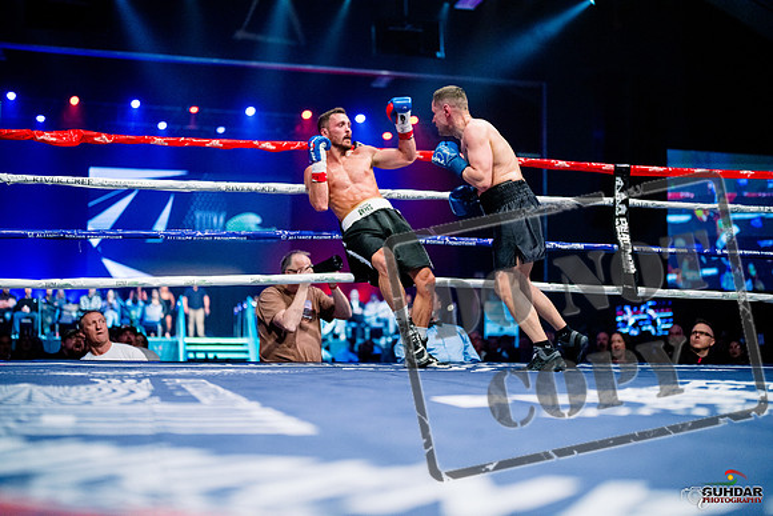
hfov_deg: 39.6
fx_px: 1074
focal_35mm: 50
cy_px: 258
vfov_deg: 27.0
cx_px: 386
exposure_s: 1/1600
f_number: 1.4
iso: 6400
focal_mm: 50
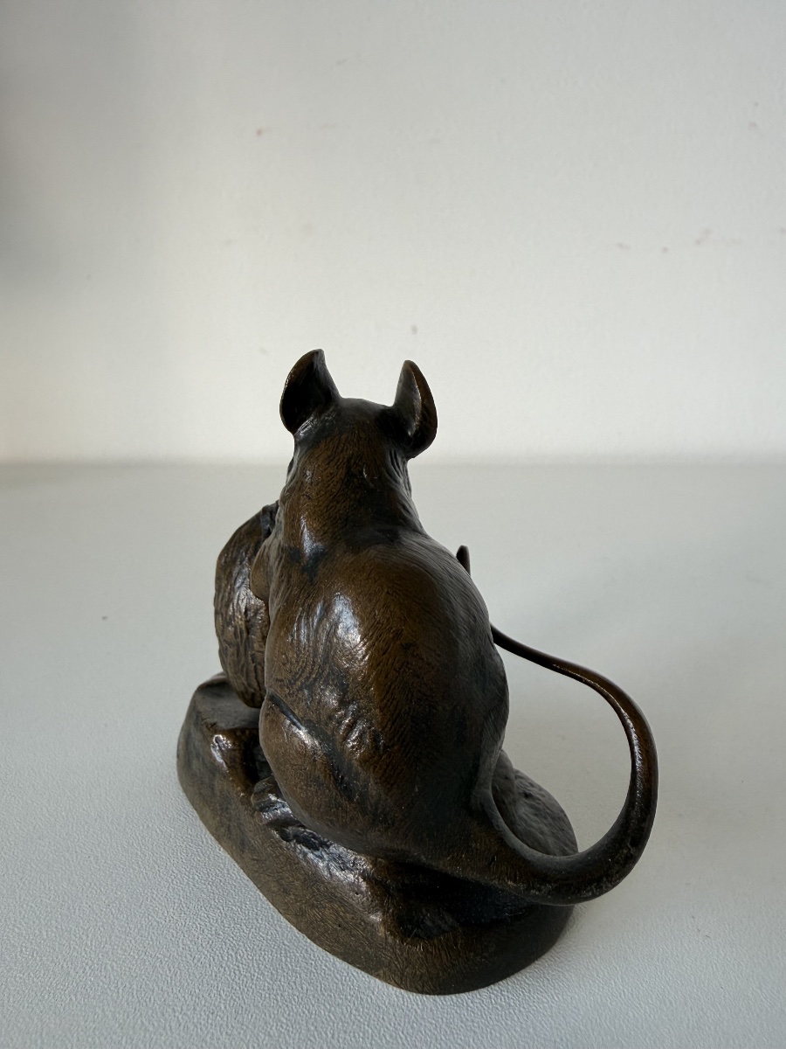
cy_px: 524
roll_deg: -0.2
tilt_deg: -9.9
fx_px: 727
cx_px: 393
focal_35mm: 24
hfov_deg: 56.8
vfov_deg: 71.6
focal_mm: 2.22
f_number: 2.2
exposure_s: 1/99
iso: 100
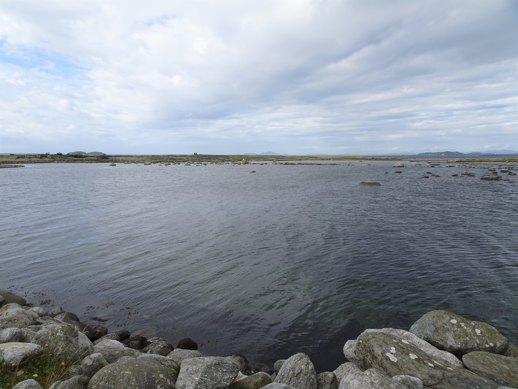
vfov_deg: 56.8
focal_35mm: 24
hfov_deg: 71.6
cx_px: 259
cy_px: 194
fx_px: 359
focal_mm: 4.1
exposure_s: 1/800
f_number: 3.5
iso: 80
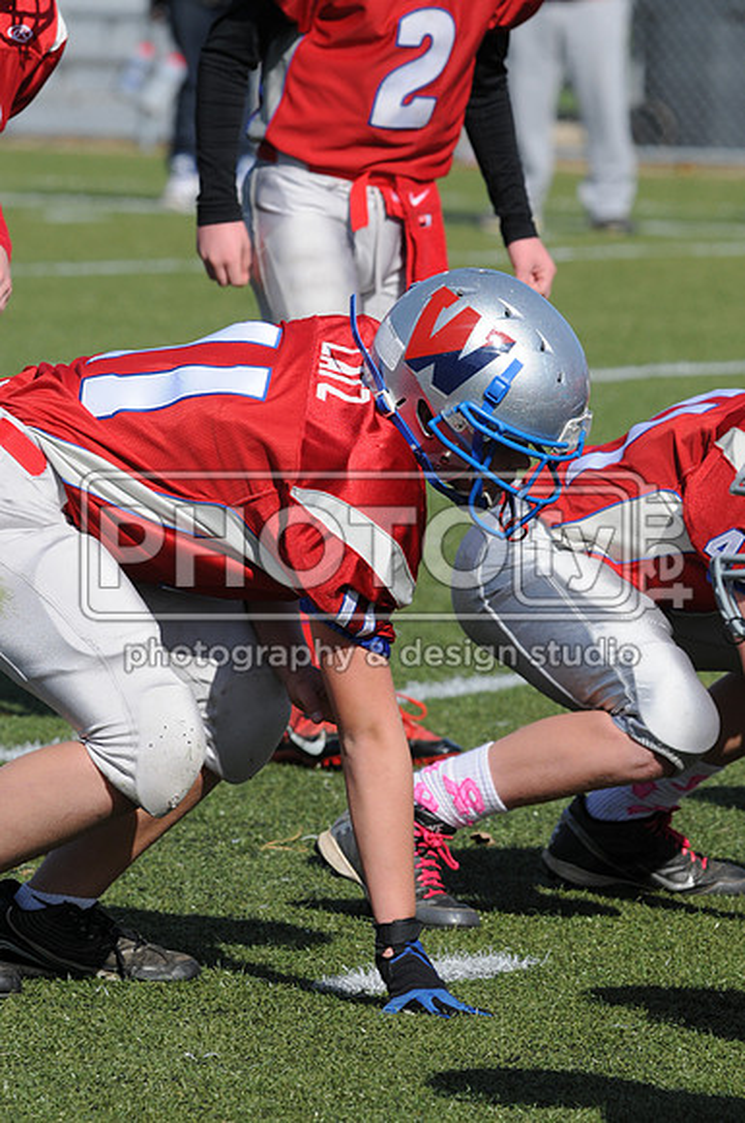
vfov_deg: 4.6
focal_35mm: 450
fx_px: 14010
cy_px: 562
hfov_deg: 3.0
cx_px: 372
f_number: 10
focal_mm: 300
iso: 200
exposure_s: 1/500
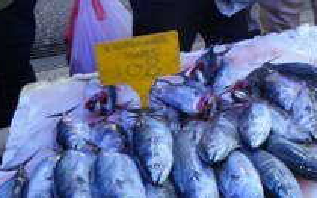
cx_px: 411
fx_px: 604
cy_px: -85
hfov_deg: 25.4
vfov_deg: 17.1
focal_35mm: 70
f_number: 4
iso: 100
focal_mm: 24
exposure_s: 1/160
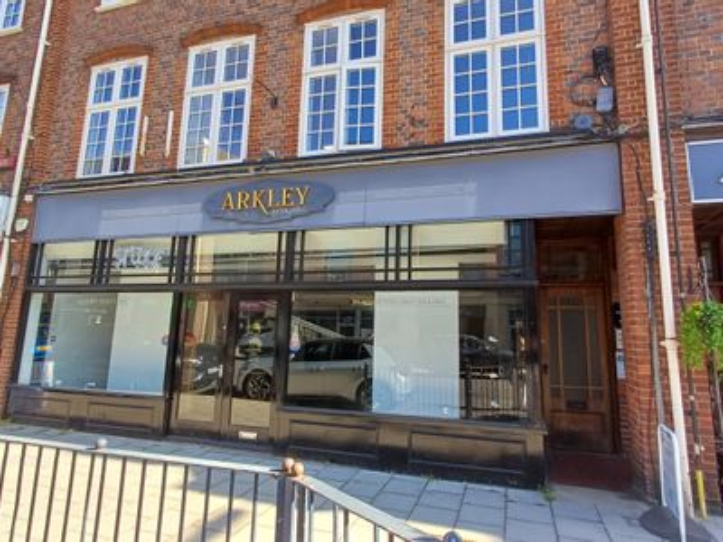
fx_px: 334
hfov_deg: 94.5
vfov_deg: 78.1
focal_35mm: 16
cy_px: 271
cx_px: 362
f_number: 2.2
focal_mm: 1.64
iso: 40
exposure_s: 1/189
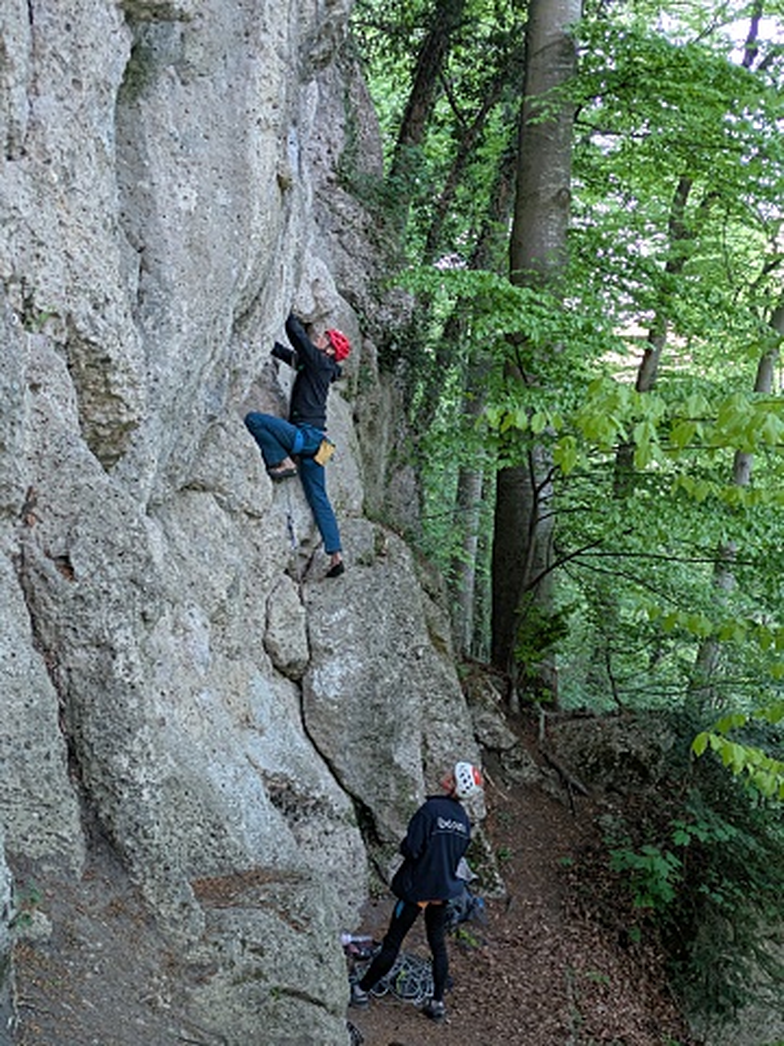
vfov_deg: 37.5
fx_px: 1540
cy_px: 523
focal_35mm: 51
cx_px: 392
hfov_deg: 28.6
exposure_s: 1/25
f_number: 1.89
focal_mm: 5.43
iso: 153
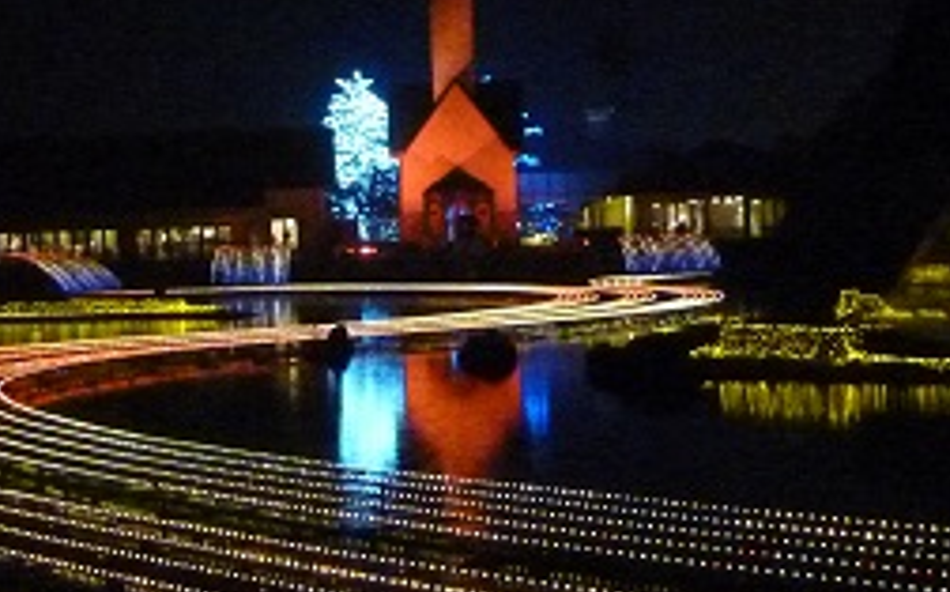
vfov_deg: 14.6
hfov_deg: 22.9
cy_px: 287
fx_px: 2302
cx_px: 136
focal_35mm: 89
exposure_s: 1/15
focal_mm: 8.6
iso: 1600
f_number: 4
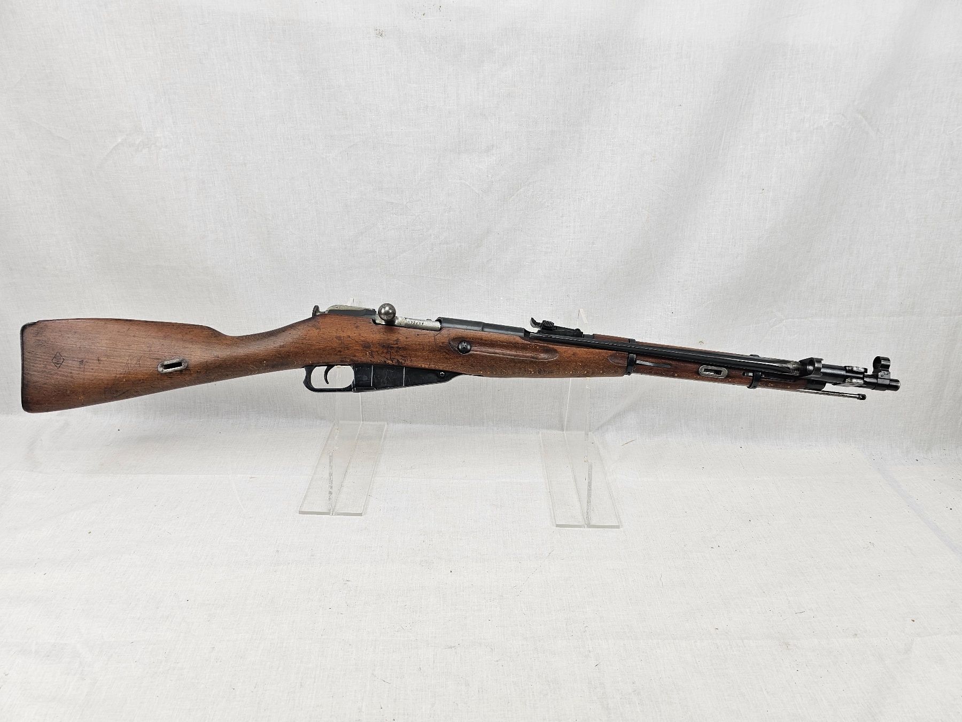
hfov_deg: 73.9
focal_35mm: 23
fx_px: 639
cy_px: 361
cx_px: 481
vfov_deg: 58.9
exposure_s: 1/100
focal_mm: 6.3
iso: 40
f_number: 1.7
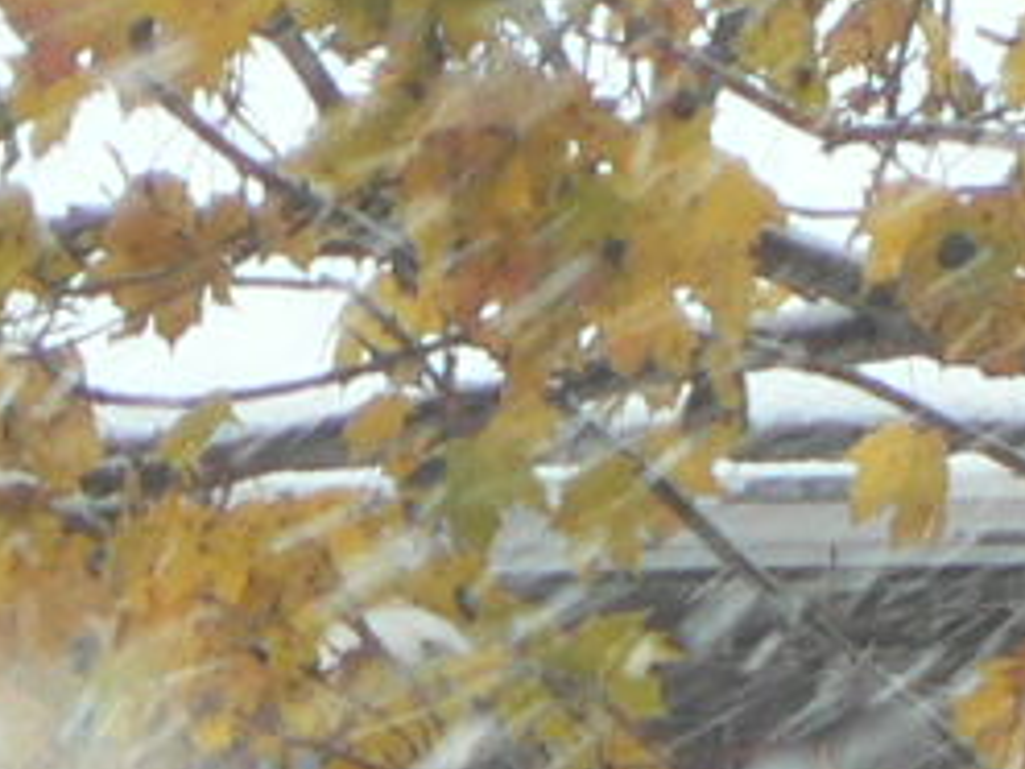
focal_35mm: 1131
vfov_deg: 1.3
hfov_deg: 1.7
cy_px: 1860
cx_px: 3092
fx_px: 33490
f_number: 3.3
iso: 80
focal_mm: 29.1
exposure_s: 1/50
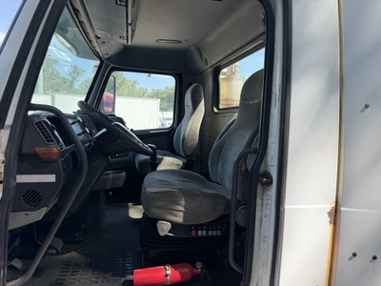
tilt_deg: -4.7
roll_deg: -0.1
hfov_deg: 71.6
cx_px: 190
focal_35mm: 24
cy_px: 143
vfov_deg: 56.8
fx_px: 264
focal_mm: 6.76
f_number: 1.78
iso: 100
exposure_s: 1/955
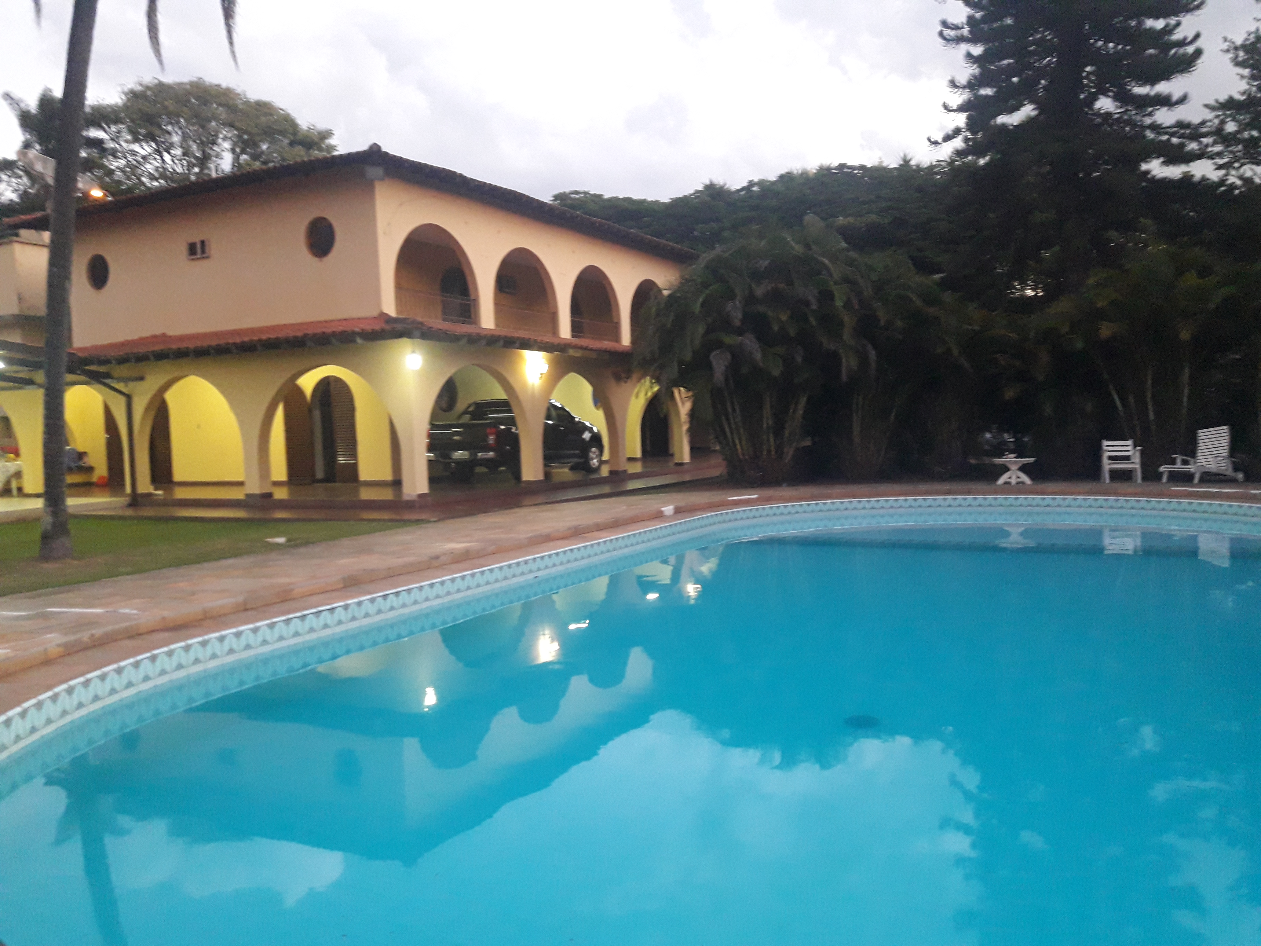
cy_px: 473
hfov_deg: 63.4
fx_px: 1020
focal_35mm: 28
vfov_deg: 49.7
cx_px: 630
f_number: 1.9
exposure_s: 1/24
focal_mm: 3.7
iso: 320
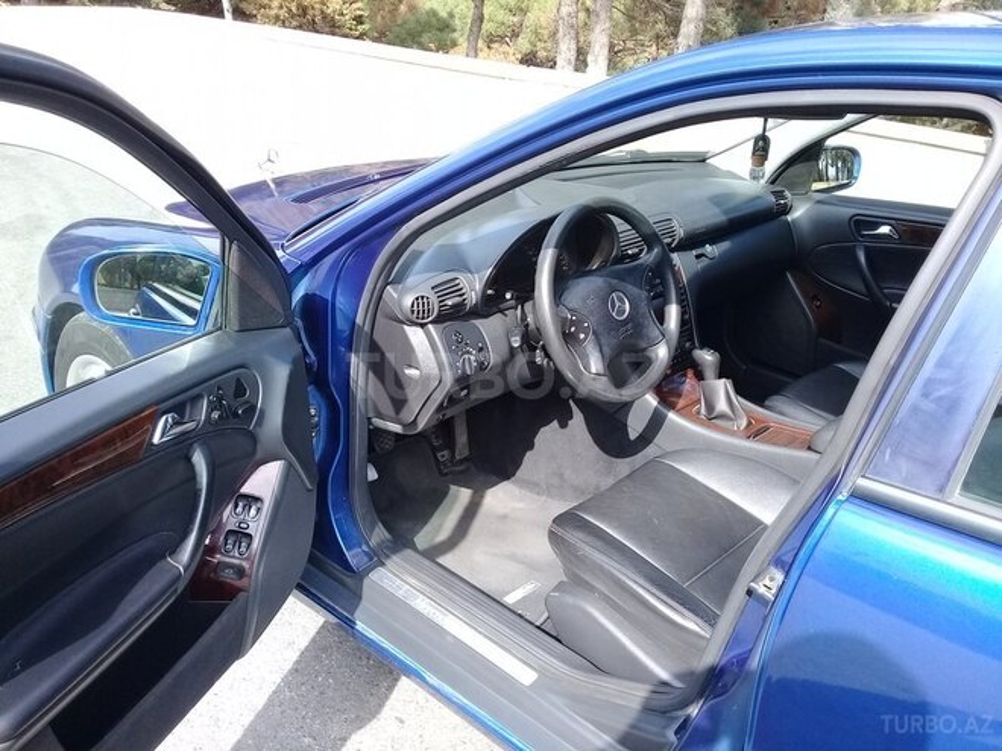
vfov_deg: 45.4
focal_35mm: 31
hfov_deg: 58.4
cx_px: 501
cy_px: 376
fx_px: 897
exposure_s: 1/212
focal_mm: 3.3
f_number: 2.2
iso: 50
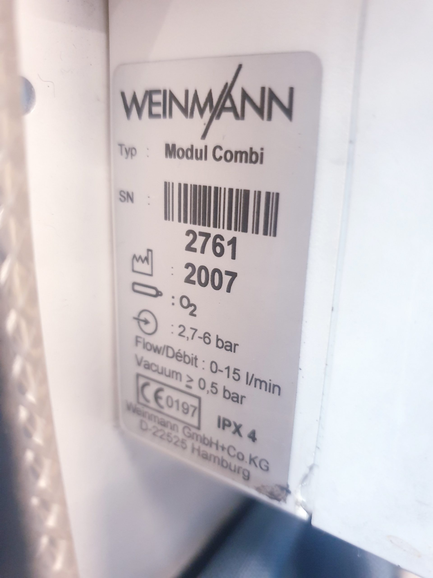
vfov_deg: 67.3
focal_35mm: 26
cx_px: 216
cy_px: 289
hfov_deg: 53.1
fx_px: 434
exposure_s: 1/33
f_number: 1.5
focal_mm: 4.3
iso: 320
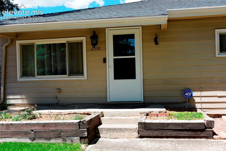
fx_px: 264
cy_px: 76
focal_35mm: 42
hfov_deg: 46.4
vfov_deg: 31.9
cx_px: 113
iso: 100
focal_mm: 42
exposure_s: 1/200
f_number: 7.1
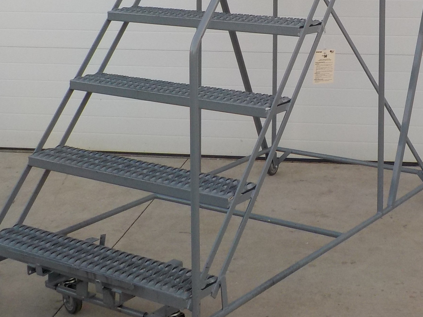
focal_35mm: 69
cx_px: 295
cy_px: 5
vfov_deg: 20.7
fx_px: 843
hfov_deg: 27.9
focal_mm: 4.1
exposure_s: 1/60
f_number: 3.3
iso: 125
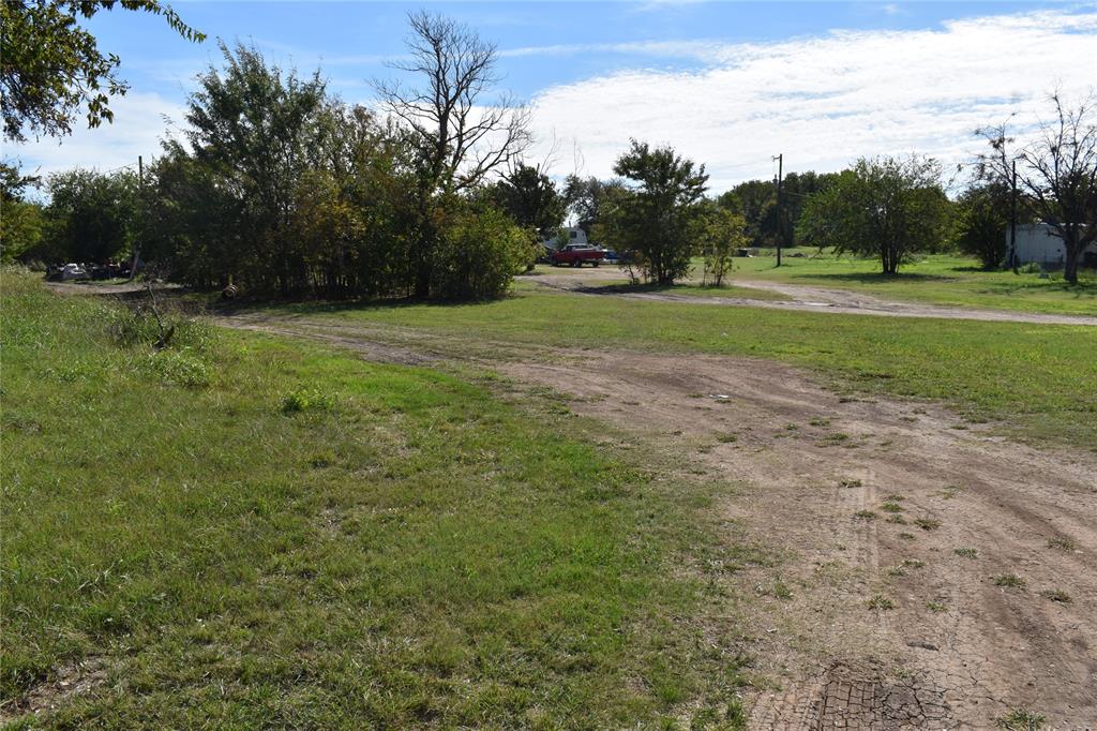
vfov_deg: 39.9
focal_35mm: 33
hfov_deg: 57.2
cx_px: 548
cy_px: 366
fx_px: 1005
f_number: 13
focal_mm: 22
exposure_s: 1/200
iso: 100
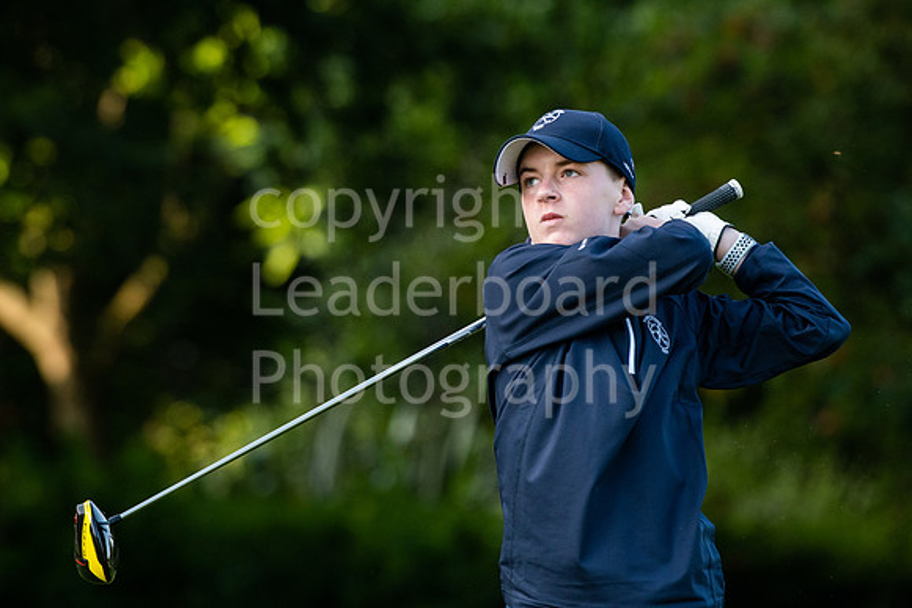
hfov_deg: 3.8
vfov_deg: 2.5
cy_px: 304
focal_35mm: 540
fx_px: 13683
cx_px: 456
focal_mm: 360
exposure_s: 1/1000
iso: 1250
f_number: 6.3
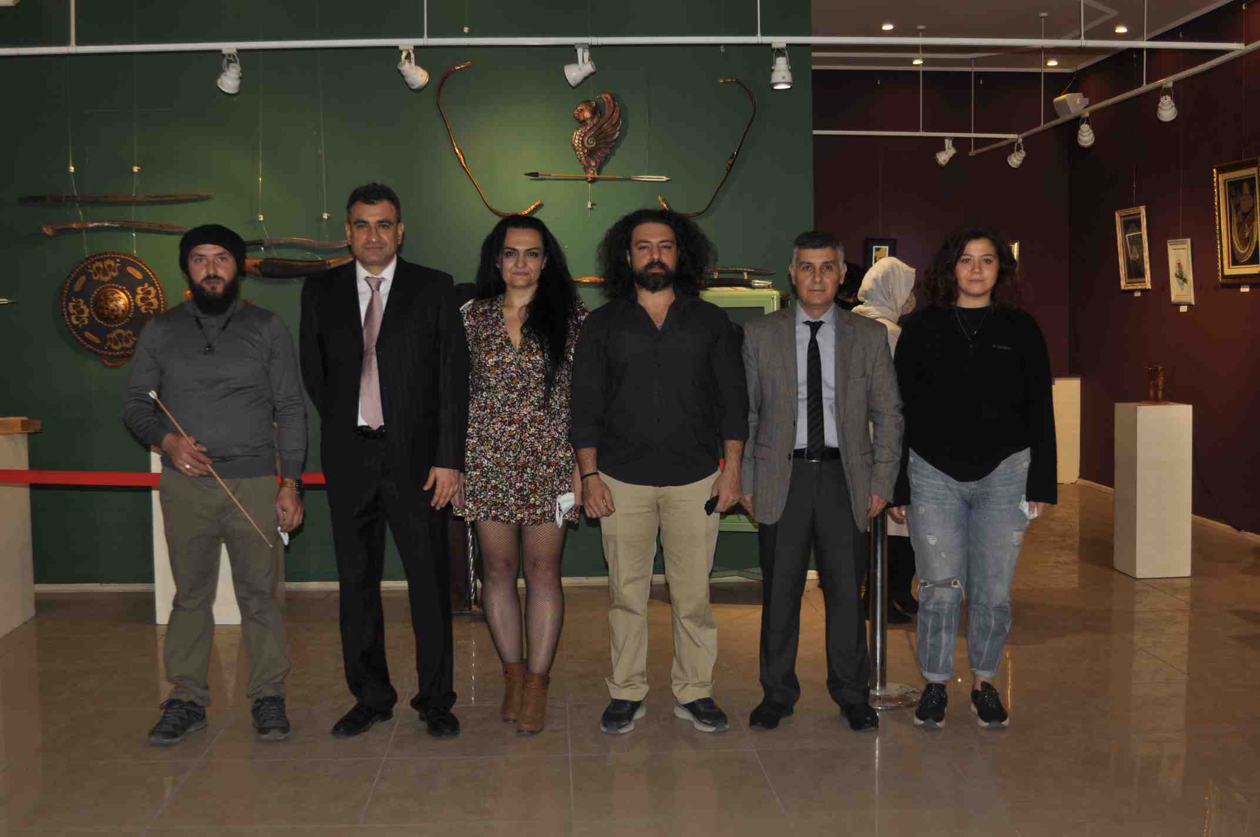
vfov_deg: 36.8
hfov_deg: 53.2
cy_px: 418
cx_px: 630
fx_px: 1258
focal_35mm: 36
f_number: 3.5
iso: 200
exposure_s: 1/60
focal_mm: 24
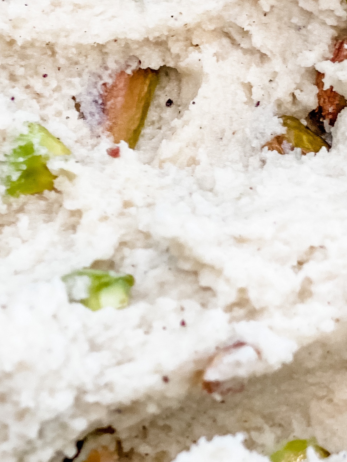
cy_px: 457
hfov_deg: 9.1
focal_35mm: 162
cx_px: 18
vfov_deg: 12.1
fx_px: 2165
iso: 64
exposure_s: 1/120
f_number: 2
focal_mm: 6
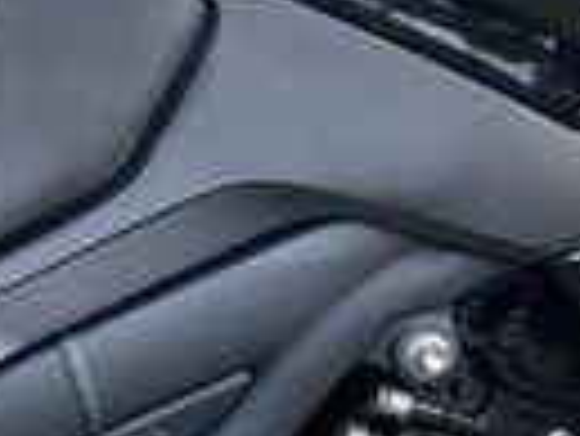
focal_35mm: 129
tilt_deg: -28.3
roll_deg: +1.4
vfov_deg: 11.4
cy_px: 449
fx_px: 2163
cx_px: -751
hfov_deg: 12.5
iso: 32
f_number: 1.8
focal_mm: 4.25
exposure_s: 1/431
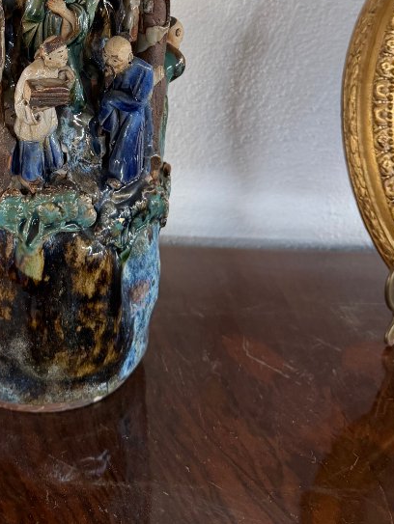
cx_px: 39
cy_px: 10
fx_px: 803
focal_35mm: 53
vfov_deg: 33.3
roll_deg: -1.7
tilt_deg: -12.2
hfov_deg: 26.6
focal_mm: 6.76
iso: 200
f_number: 1.78
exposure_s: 1/88
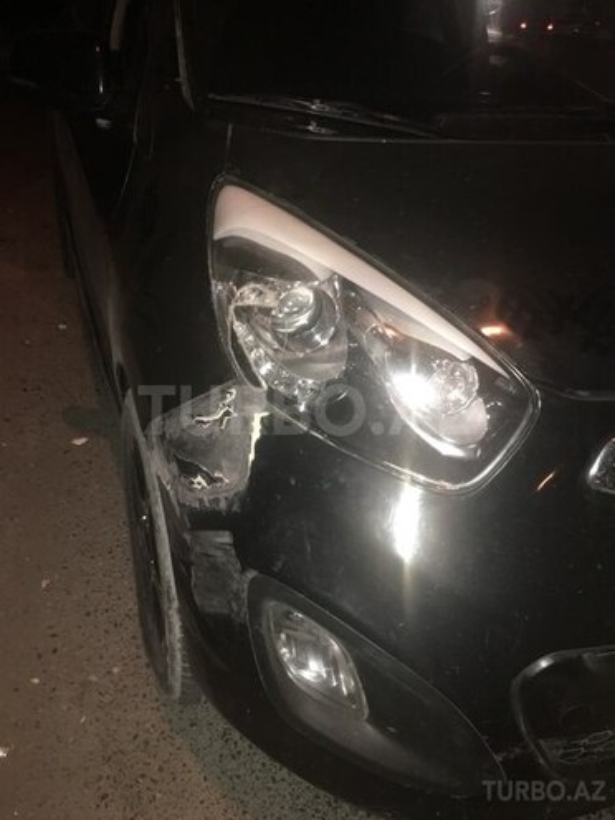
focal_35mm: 29
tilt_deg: -28.3
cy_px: 410
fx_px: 687
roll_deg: -4.5
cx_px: 308
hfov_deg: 48.2
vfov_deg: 61.7
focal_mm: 4.15
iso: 160
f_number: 2.2
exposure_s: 1/17
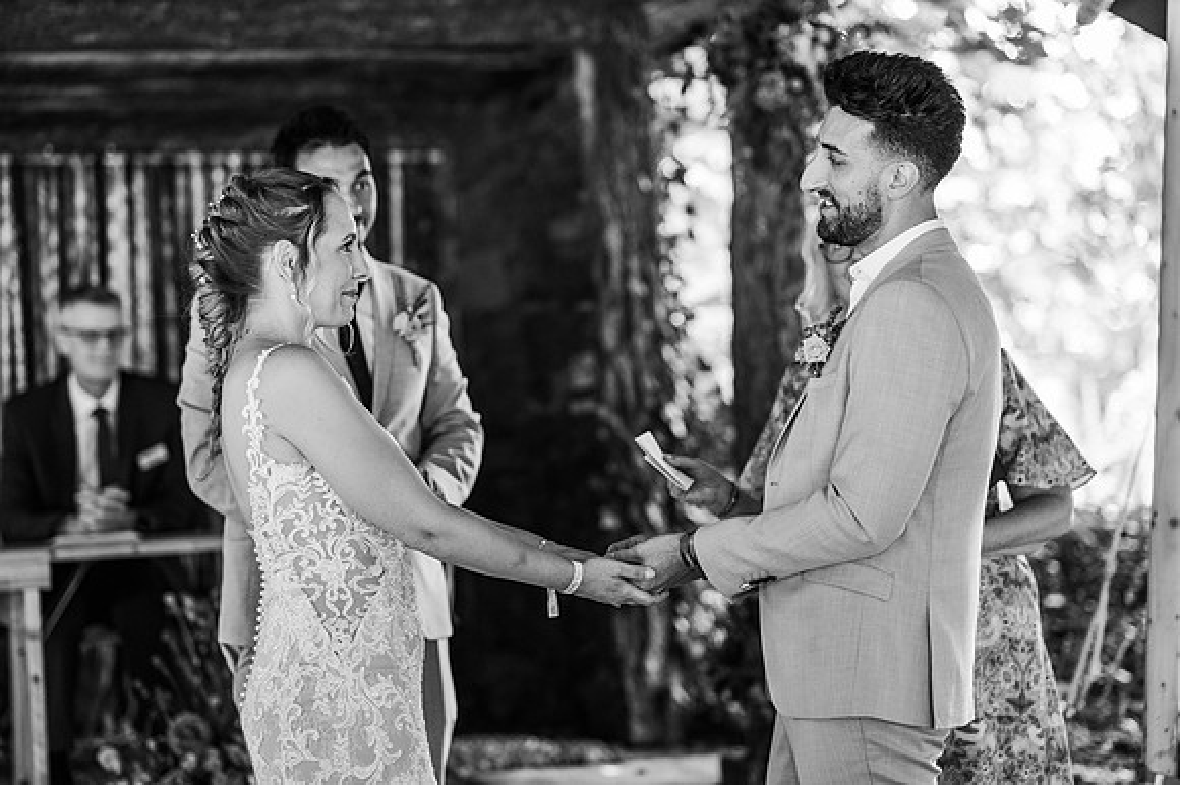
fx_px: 2784
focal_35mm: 85
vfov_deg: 16.1
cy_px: 392
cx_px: 590
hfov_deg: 23.9
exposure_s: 1/200
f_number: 2.2
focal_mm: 85
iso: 640
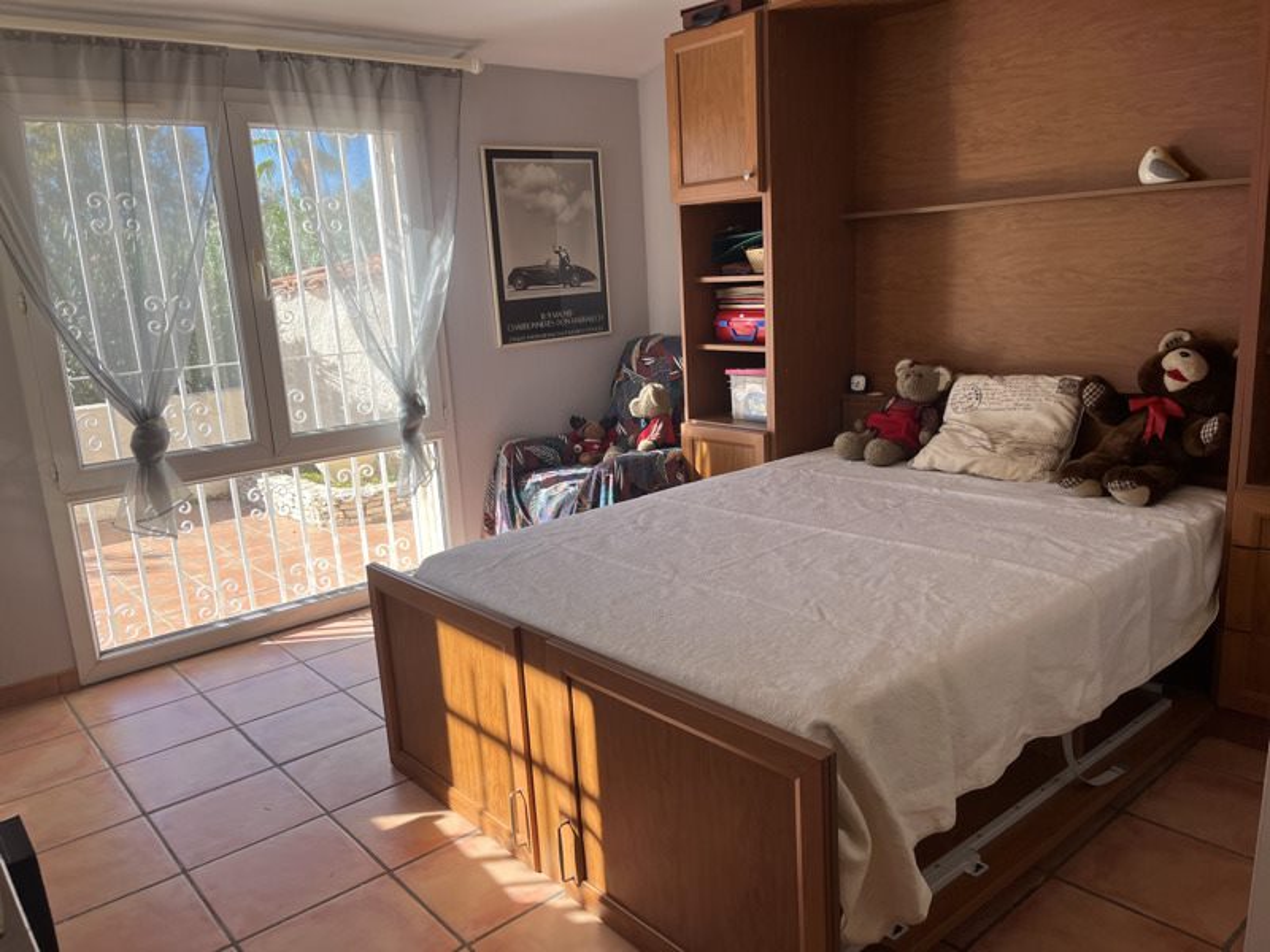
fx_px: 954
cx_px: 635
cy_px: 476
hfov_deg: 67.3
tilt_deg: -13.2
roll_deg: +2.4
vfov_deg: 53.1
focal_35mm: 26
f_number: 1.6
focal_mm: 5.1
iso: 50
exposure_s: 1/350
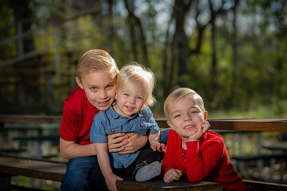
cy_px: 96
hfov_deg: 18.3
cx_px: 144
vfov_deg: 12.2
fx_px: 892
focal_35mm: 112
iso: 50
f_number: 4.5
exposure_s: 1/250
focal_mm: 112
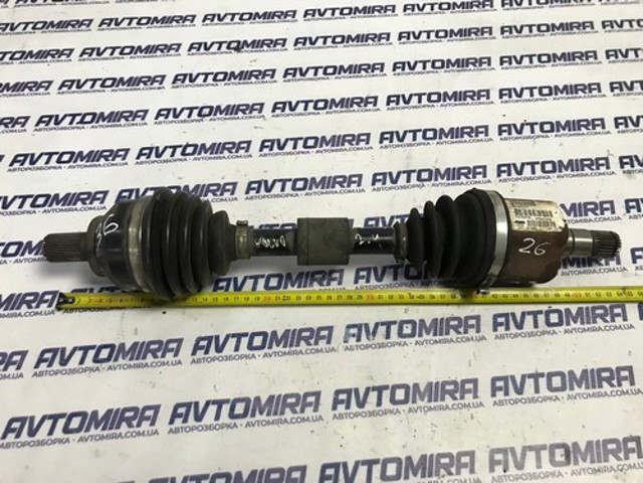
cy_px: 242
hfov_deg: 63.4
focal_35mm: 28
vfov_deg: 49.7
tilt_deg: -58.4
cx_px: 322
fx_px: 520
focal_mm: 3.99
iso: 32
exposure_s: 1/25
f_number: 1.8
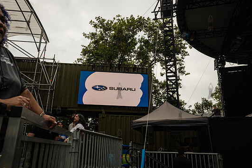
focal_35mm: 26
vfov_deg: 49.5
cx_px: 119
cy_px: 91
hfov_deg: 69.3
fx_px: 182
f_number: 4.5
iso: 1000
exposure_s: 1/3200
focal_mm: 24
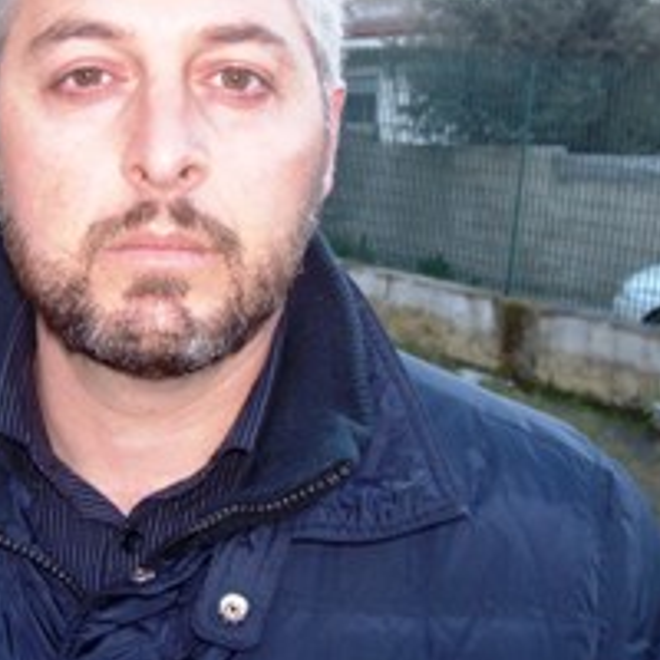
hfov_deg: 28.7
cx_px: 178
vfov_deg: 28.8
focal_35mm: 59
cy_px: 205
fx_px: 1273
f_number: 2.7
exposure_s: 1/64
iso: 80
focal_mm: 5.6
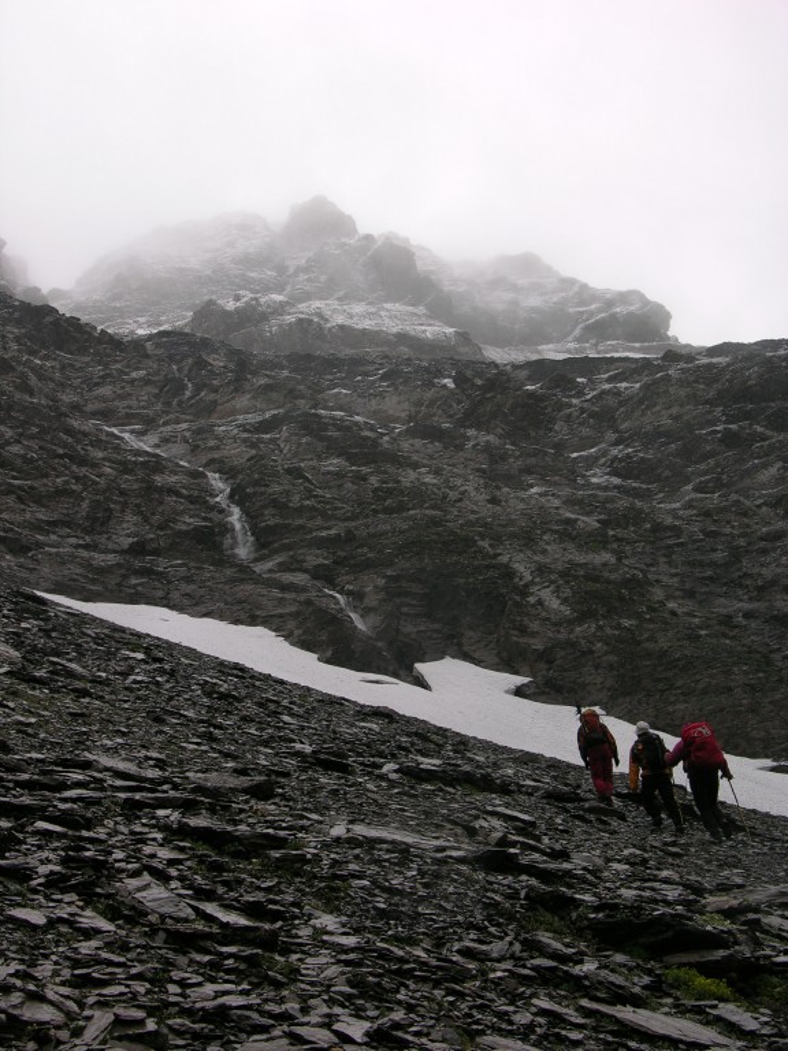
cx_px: 394
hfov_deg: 25.2
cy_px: 526
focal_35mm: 58
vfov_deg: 33.2
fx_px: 1760
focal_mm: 14.7
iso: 50
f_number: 5
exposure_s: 1/202
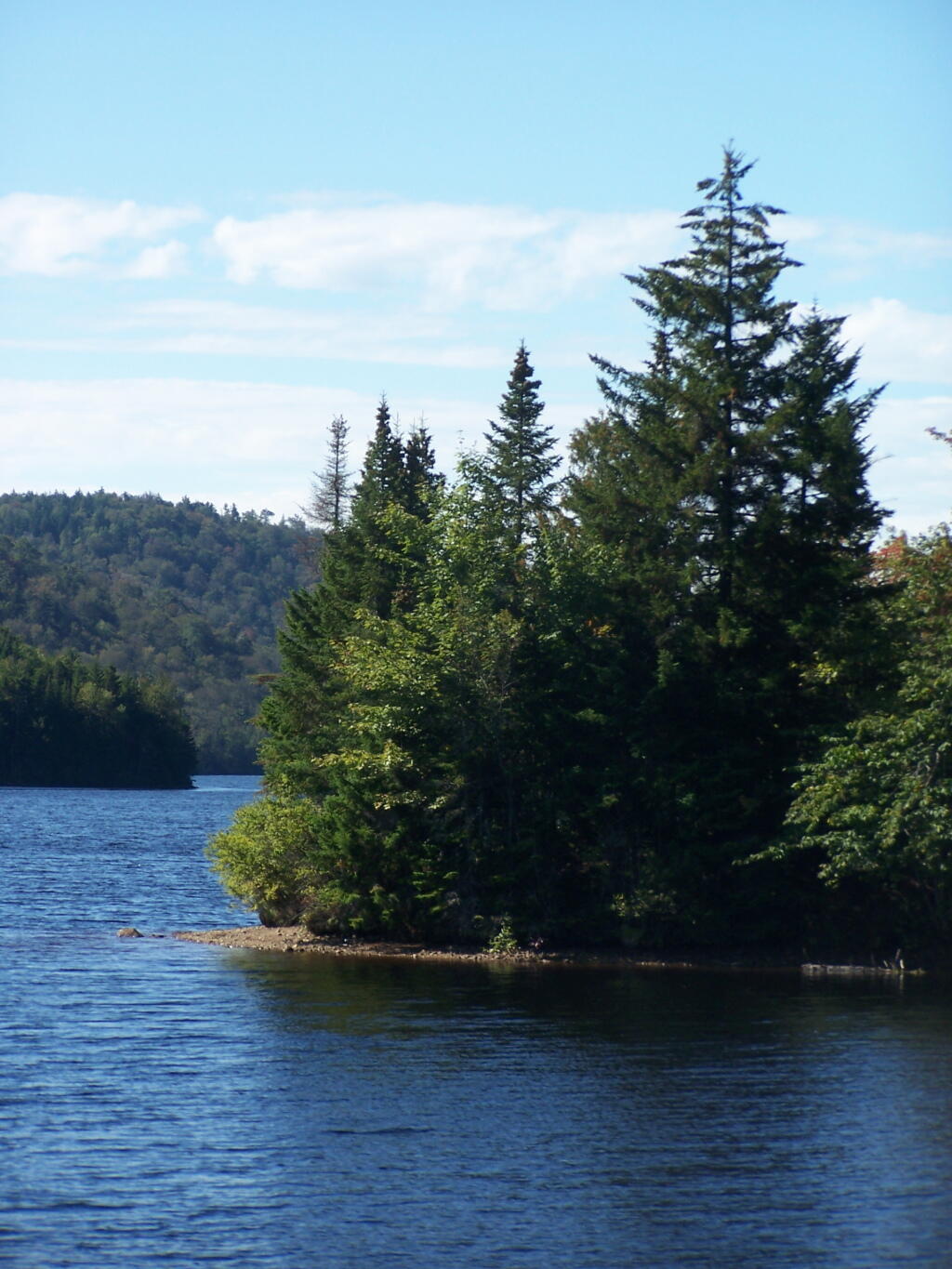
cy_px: 634
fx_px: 5829
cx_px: 476
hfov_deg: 9.3
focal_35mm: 159
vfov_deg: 12.4
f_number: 3.2
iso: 80
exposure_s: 1/800
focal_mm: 26.4
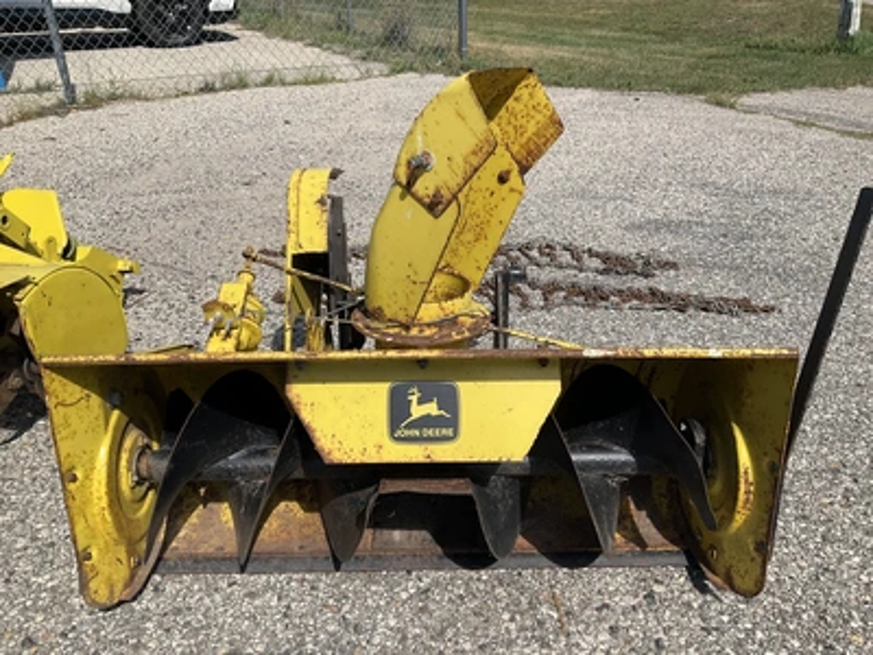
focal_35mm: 29
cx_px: 436
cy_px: 328
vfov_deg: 48.2
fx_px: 731
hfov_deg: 61.7
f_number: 1.8
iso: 25
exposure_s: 1/2227
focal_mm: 3
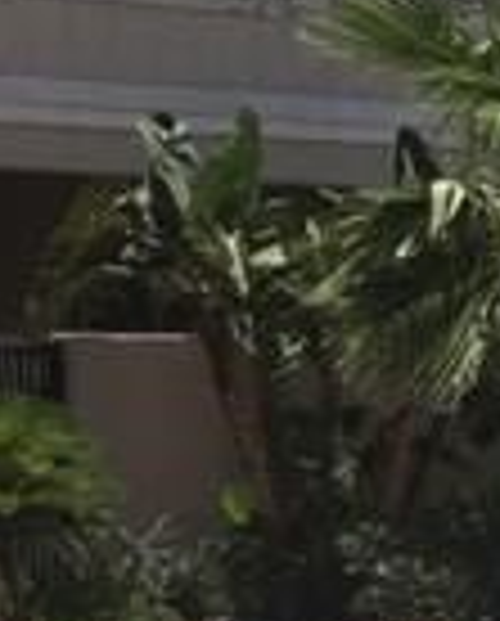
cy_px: 688
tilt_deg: -5.2
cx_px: 991
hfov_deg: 10.8
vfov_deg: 14.3
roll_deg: +0.4
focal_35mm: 131
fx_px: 2415
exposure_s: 1/2024
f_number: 2.2
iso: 25
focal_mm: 4.15
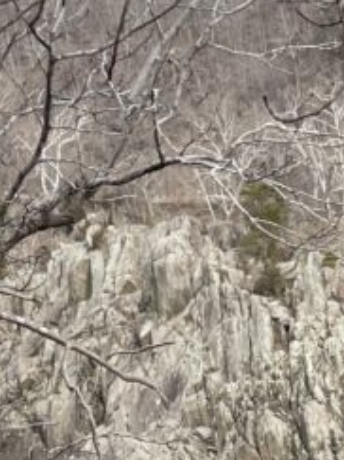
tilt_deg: -7.1
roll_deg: +1.0
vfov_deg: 7.3
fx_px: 3581
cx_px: 331
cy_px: 621
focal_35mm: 270
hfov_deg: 5.5
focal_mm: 7.5
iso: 20
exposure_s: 1/453
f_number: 2.2
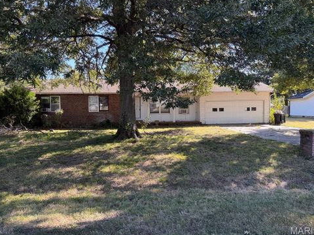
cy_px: 115
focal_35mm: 25
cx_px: 159
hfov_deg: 69.4
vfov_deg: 54.9
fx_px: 227
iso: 100
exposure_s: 1/575
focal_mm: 6.76
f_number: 1.78
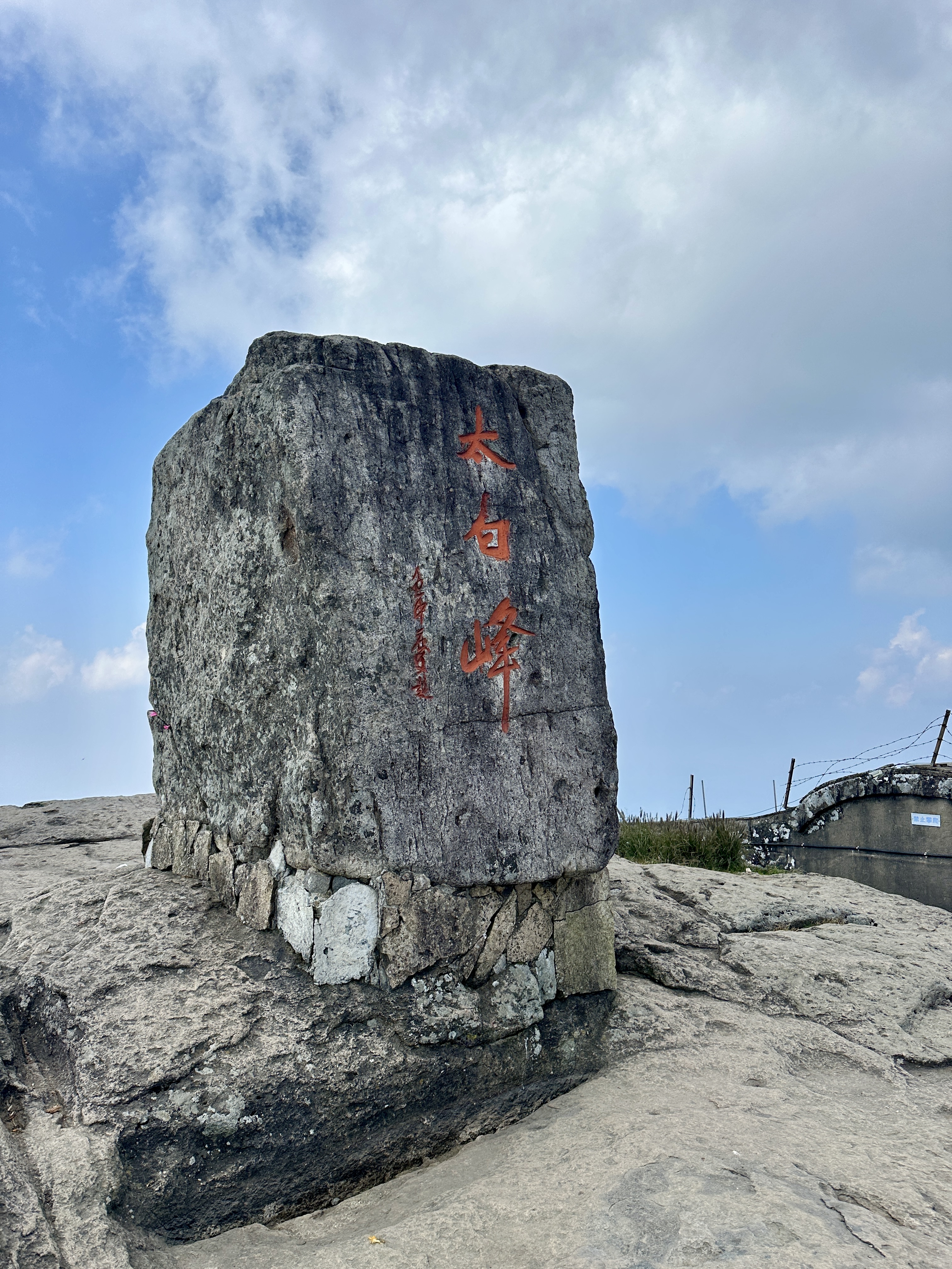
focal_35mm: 24
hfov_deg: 56.8
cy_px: 634
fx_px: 880
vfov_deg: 71.6
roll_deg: -3.9
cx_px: 476
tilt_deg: +3.7
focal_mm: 6.86
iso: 80
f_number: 1.78
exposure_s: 1/6211
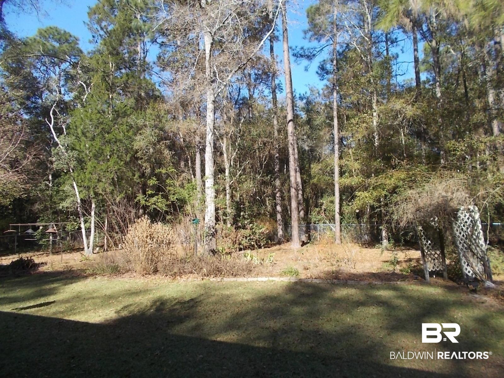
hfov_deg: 67.3
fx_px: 379
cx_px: 252
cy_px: 189
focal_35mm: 26
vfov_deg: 53.1
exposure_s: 1/320
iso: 80
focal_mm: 4.6
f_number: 3.2
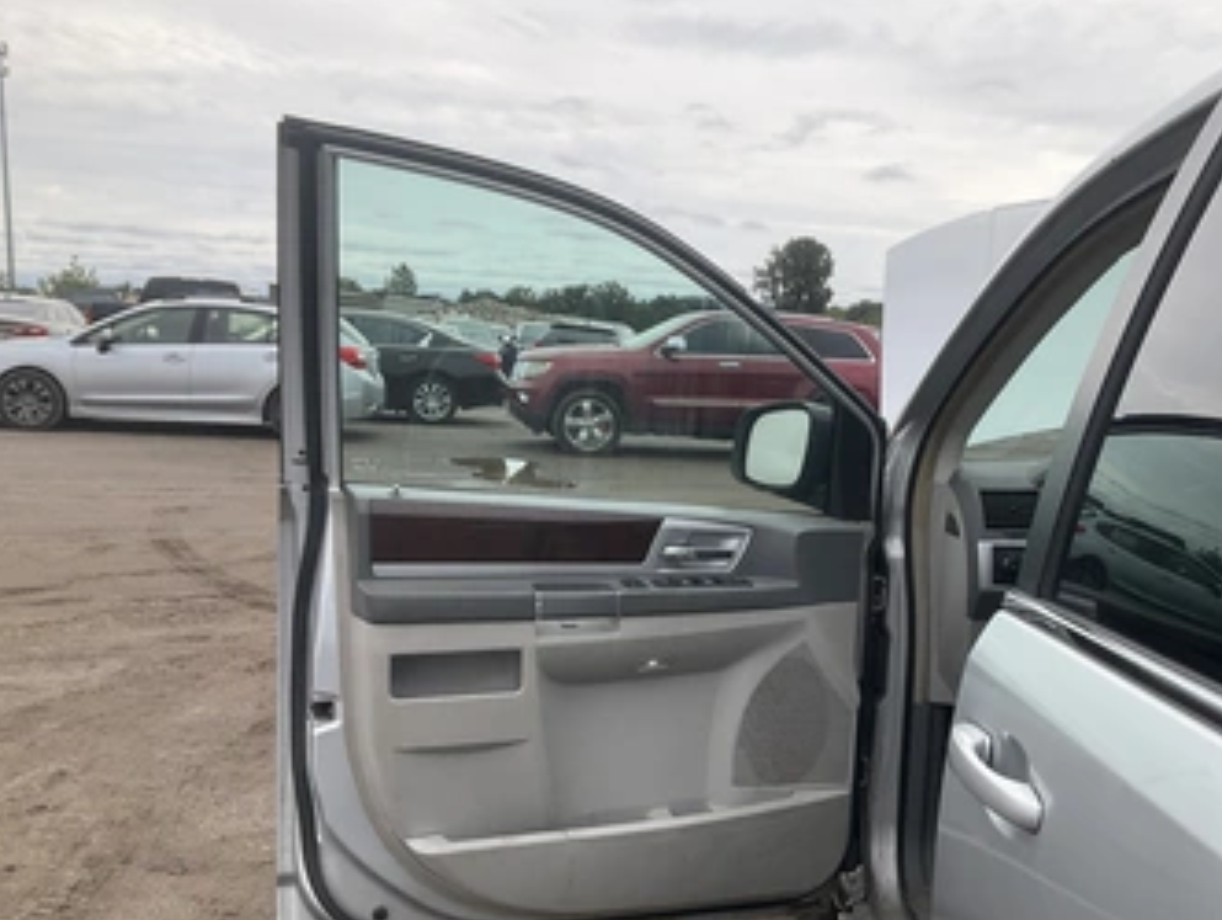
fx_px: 1237
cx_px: 727
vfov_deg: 40.6
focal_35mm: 35
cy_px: 547
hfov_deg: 52.3
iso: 25
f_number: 1.8
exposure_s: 1/1490
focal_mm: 3
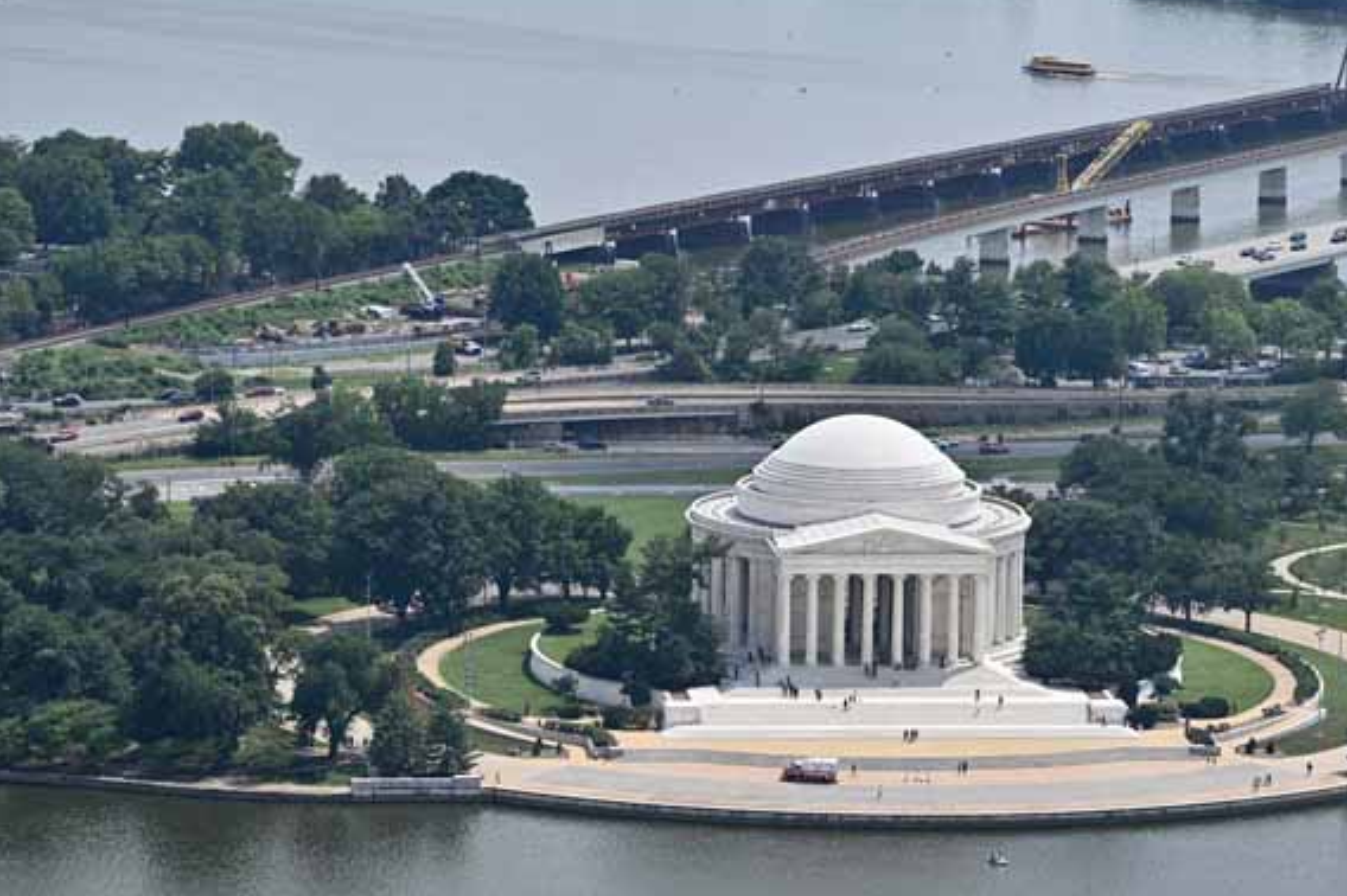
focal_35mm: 169
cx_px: 825
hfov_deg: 12.2
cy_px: 563
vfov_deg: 8.1
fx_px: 6319
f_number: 5.6
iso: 64
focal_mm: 120
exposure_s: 1/640
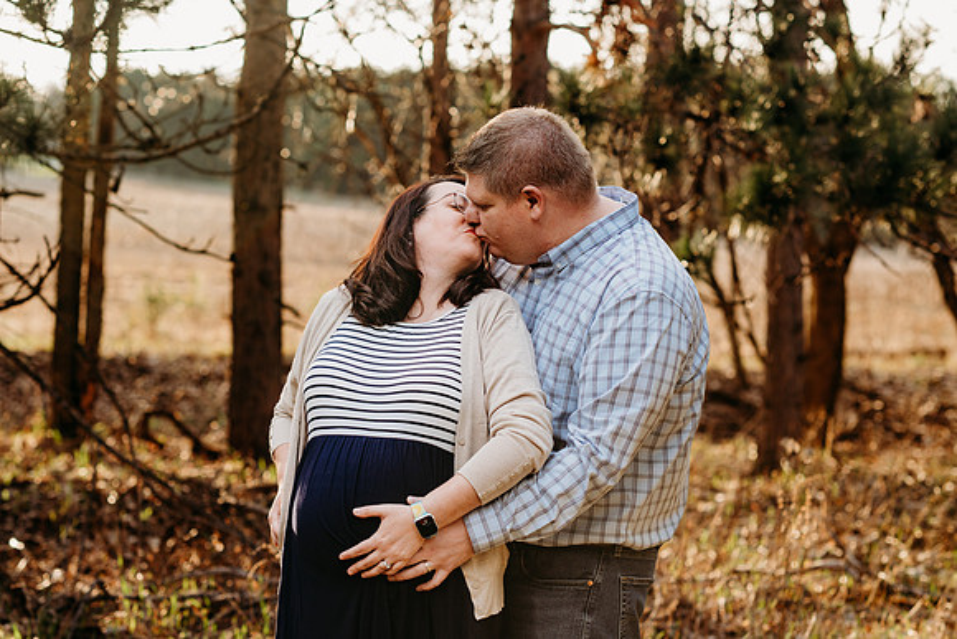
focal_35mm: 91
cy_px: 302
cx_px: 448
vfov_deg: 15.1
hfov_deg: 22.4
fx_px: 2417
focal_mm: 85
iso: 200
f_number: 4
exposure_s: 1/200
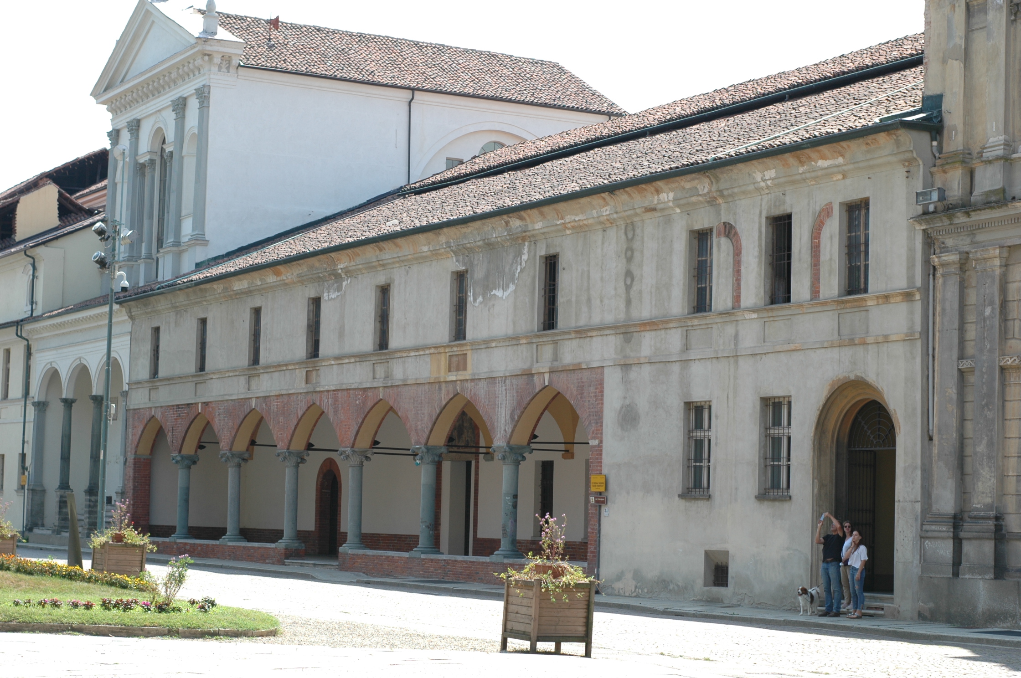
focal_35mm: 75
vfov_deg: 18.1
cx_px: 510
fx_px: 2125
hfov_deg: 27.0
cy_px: 339
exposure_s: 1/250
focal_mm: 50
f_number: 8
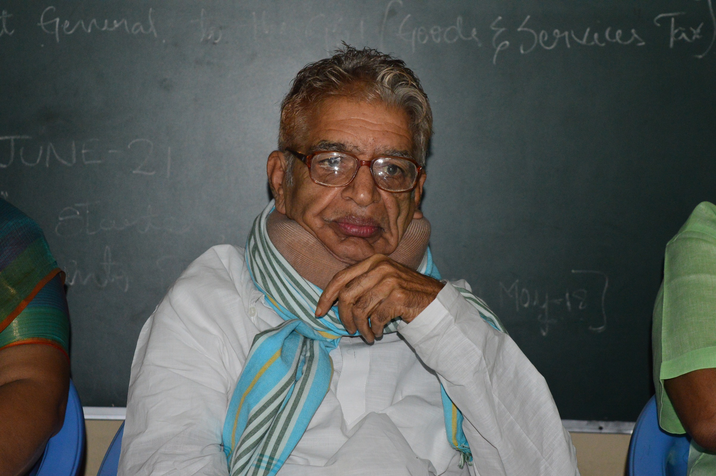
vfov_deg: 16.5
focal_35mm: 82
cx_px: 358
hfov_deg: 24.6
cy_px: 238
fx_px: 1639
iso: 1600
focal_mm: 55
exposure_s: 1/125
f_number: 5.6
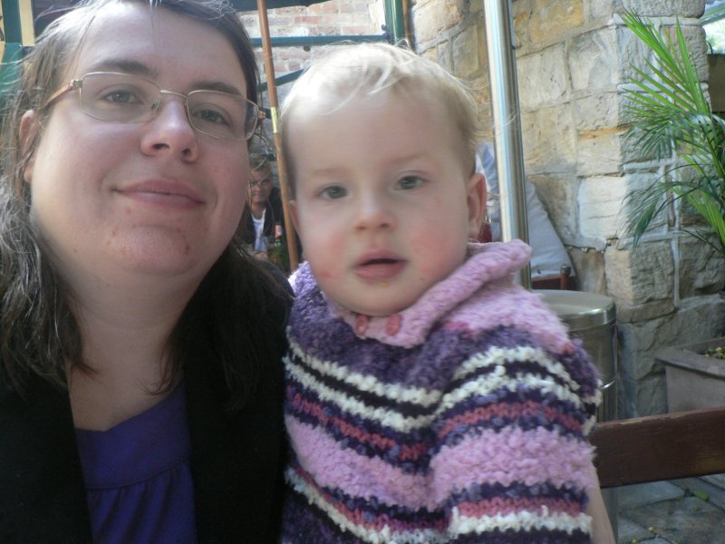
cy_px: 272
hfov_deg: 51.4
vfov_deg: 39.7
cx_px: 362
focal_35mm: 36
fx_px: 754
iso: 200
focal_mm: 6
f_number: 2.8
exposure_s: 1/15
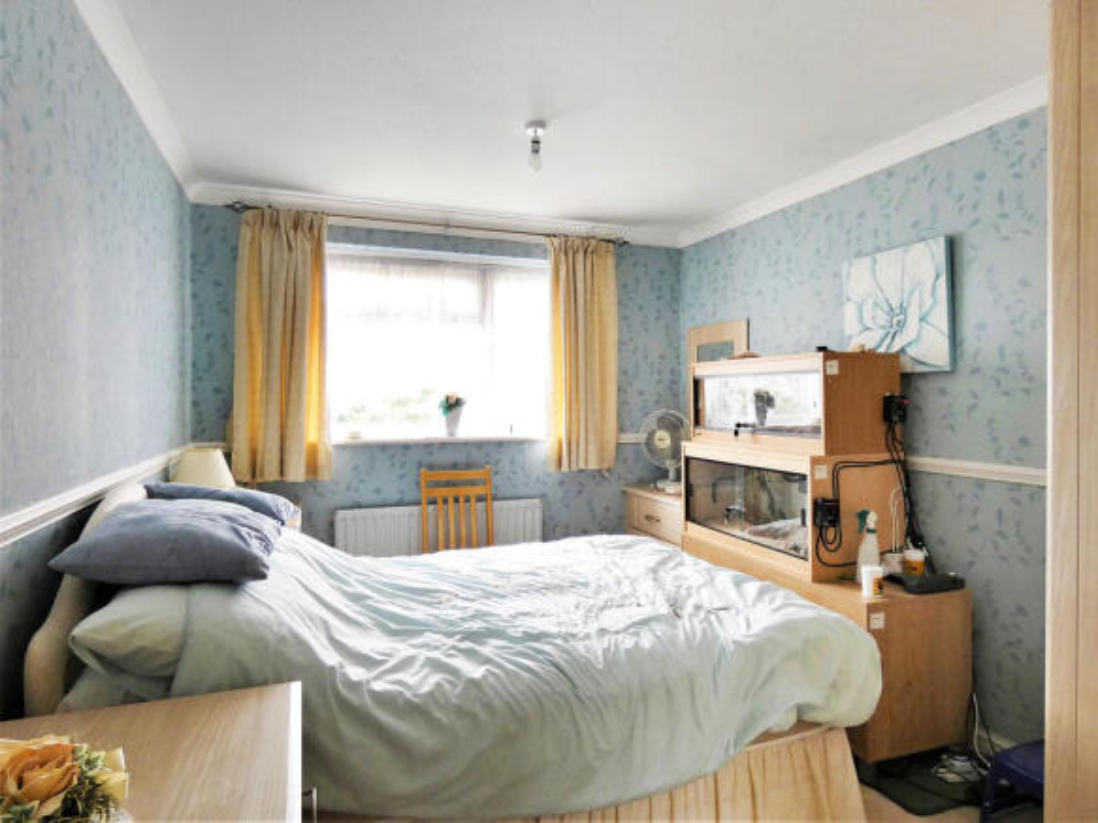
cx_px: 549
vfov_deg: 66.0
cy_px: 412
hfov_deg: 81.8
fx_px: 634
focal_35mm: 20
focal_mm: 3.6
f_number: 2.8
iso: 200
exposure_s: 1/60
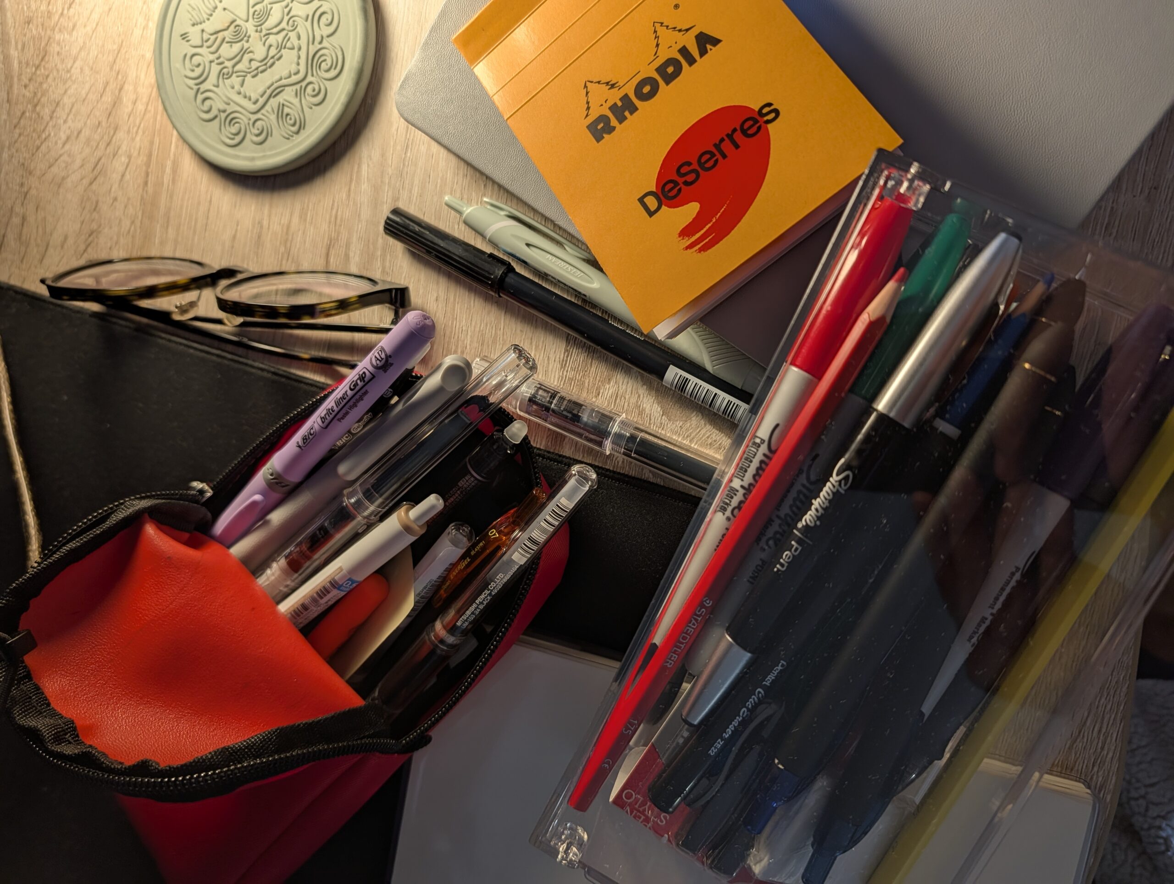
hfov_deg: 71.5
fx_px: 815
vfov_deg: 56.9
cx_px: 587
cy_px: 442
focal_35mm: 24
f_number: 1.68
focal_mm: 6.9
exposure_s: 1/44.9
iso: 39
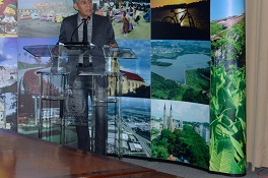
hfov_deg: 21.4
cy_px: 47
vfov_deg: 14.7
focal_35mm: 92
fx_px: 685
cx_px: 0
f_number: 7.1
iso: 800
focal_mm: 27
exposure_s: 1/160
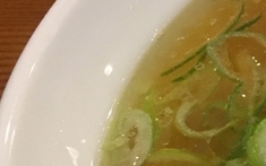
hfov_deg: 11.6
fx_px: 1138
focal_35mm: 157
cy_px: 252
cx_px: 582
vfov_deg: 8.2
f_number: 2.2
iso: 200
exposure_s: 1/24
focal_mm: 4.15
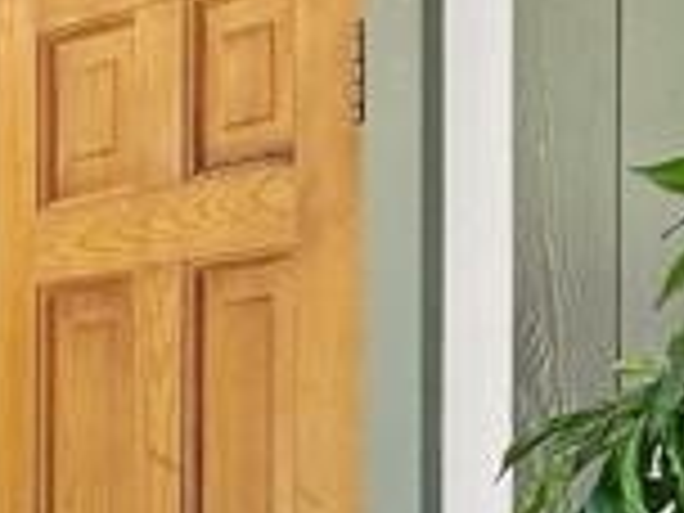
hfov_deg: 9.6
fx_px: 3201
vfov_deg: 8.9
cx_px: -1318
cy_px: 846
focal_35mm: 162
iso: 160
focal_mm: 6.76
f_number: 1.8
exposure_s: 1/180
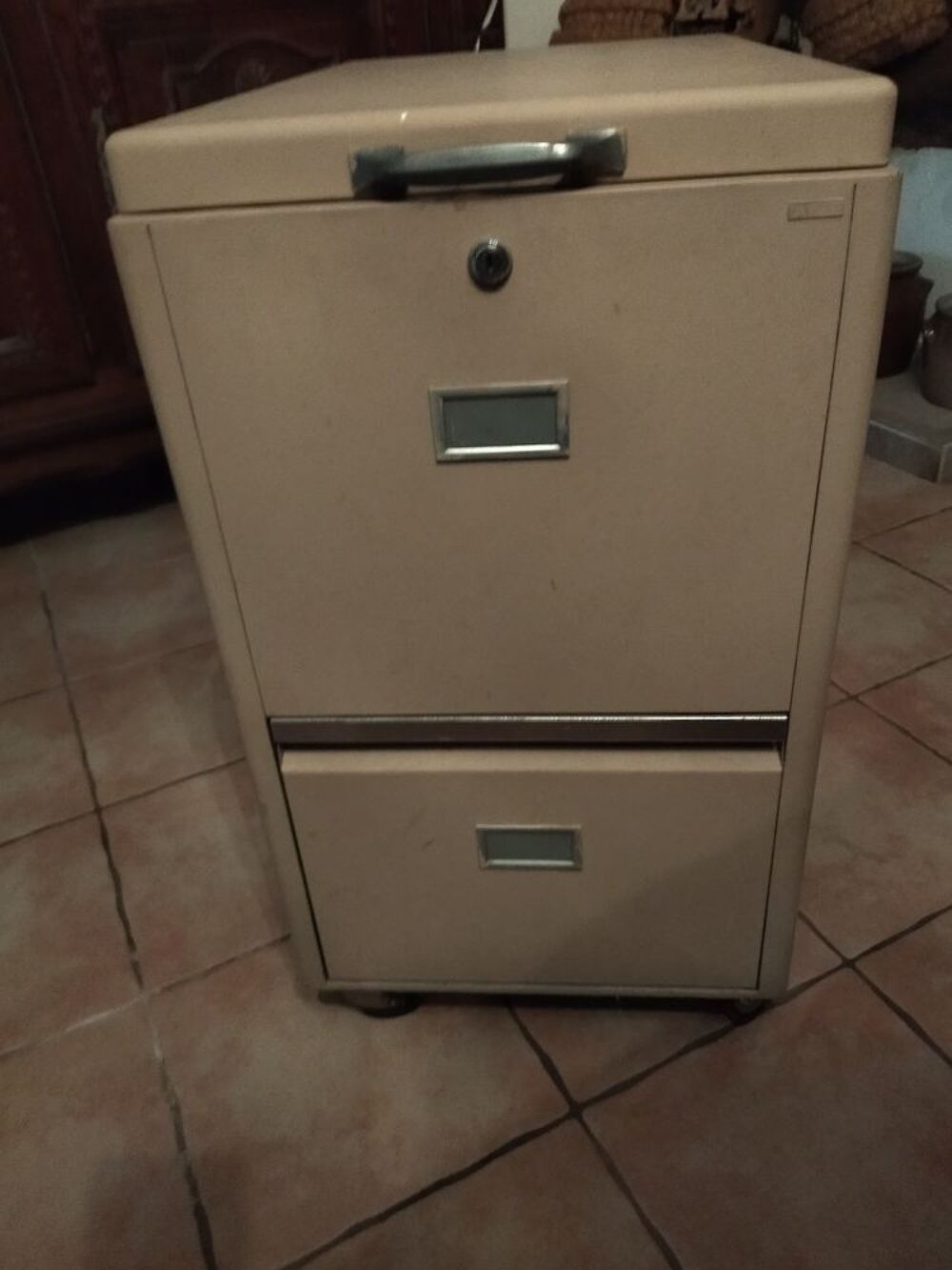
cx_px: 476
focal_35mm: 27
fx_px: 990
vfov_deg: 65.3
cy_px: 635
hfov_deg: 51.4
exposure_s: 1/17
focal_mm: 4.74
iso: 1728
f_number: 1.79
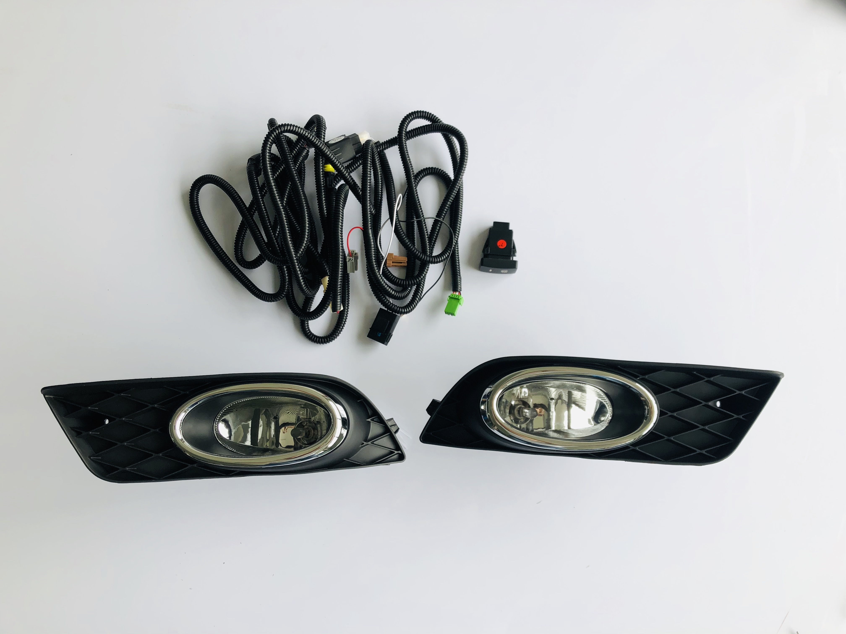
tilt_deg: -81.0
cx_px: 423
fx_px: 684
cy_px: 317
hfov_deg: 63.4
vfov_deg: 49.7
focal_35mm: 28
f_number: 1.8
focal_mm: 4
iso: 25
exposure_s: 1/120
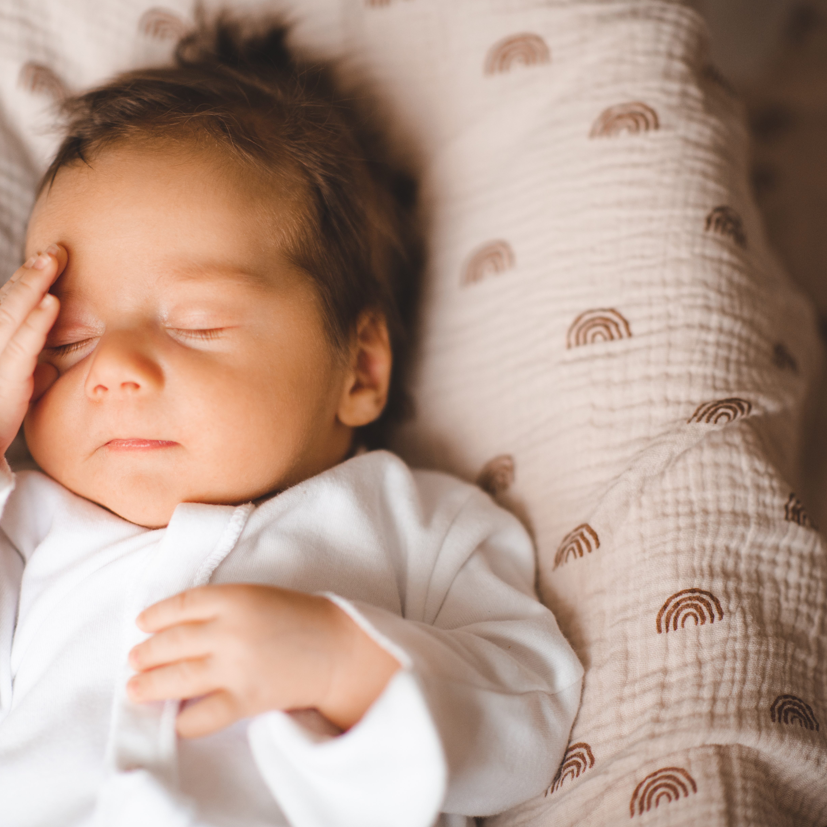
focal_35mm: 109
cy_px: 414
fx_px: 2946
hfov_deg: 15.9
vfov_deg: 16.0
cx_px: 284
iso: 400
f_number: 1.6
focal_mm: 85
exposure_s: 1/1600
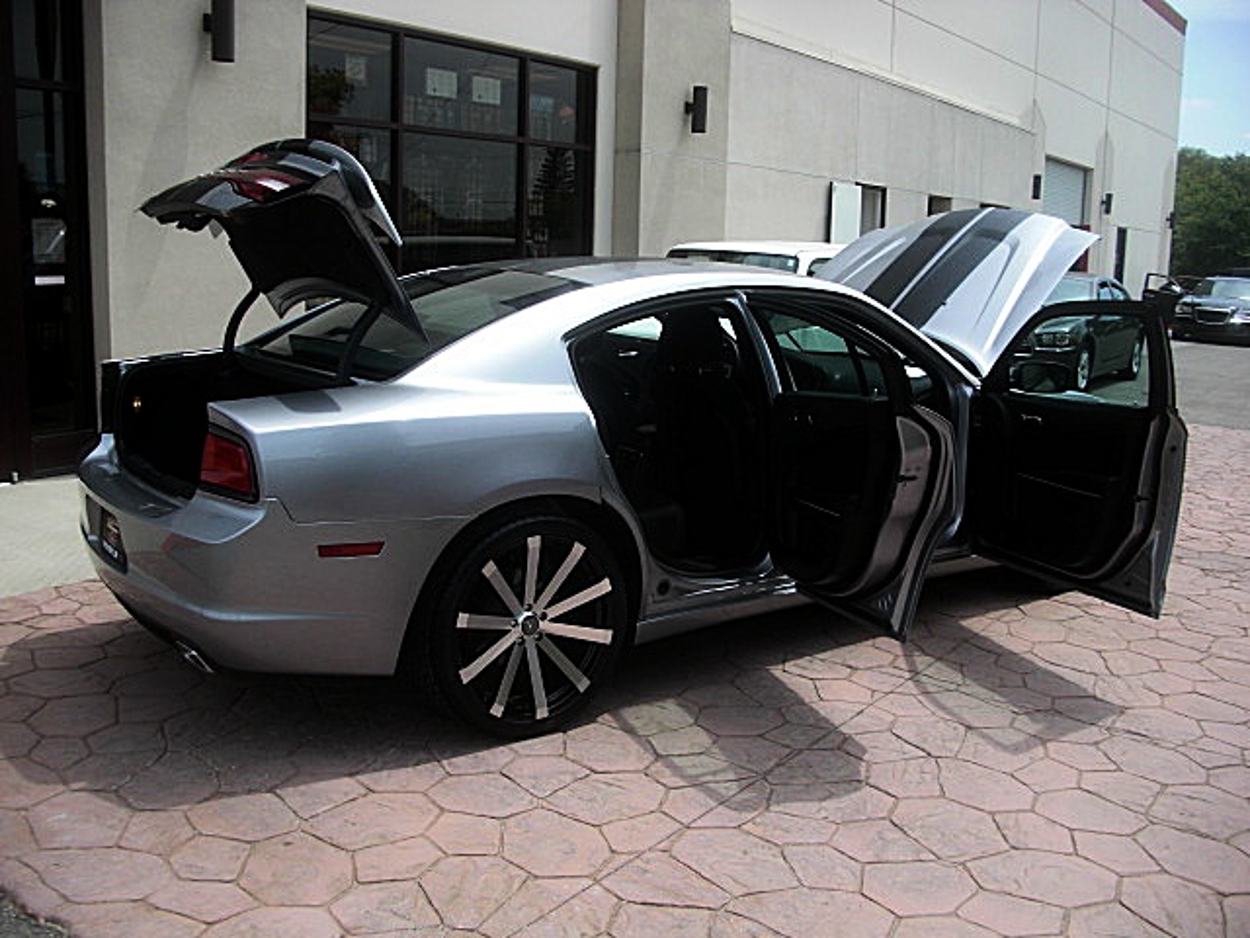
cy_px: 469
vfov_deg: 39.7
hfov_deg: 51.4
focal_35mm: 36
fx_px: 1300
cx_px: 625
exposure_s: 1/800
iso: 50
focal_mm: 6.3
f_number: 2.8
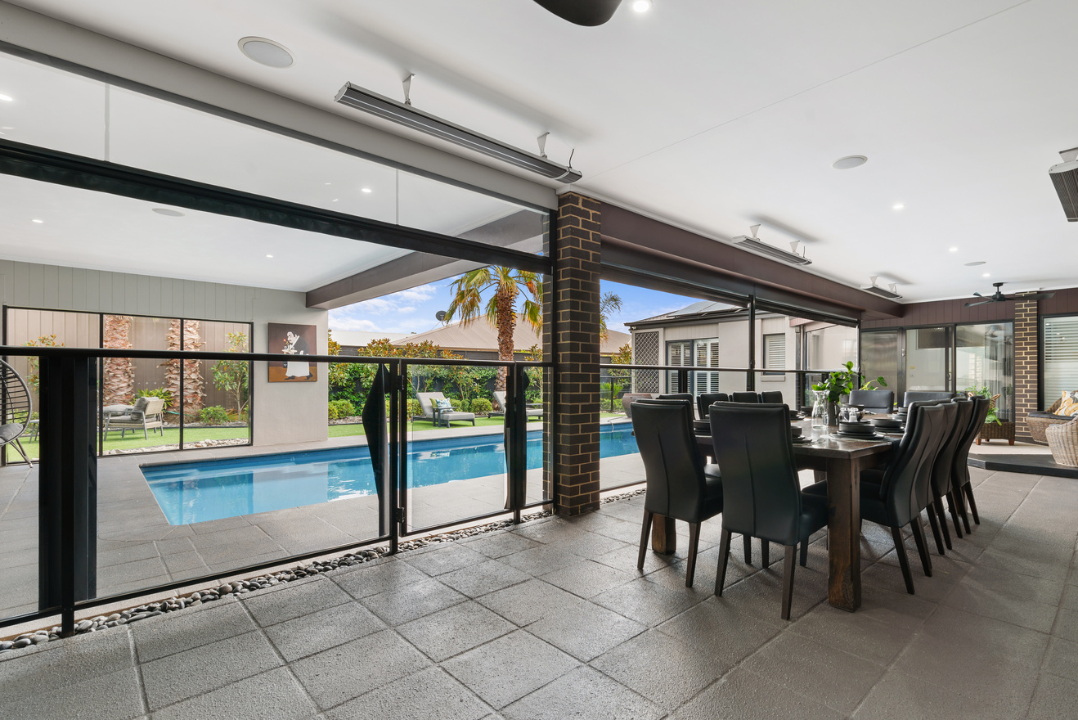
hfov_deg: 93.0
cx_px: 591
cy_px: 385
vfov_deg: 70.4
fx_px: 509
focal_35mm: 17
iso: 125
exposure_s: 1/1.67
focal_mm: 14
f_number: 8
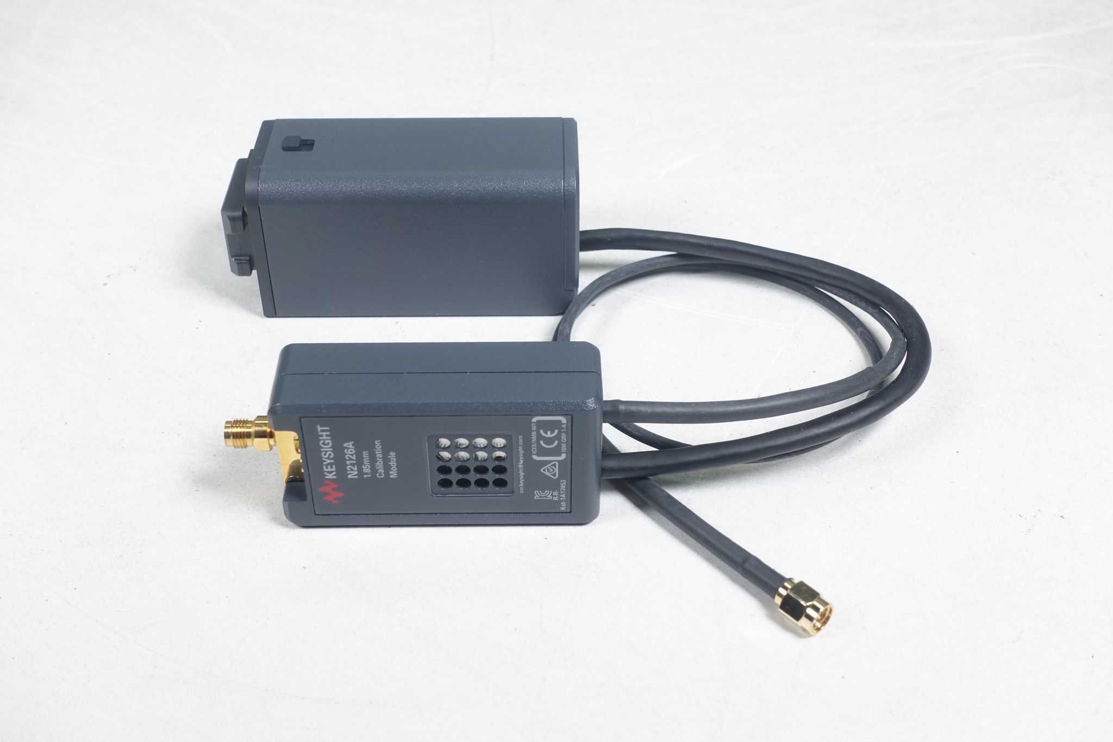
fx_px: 1422
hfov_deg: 42.7
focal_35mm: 46
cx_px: 556
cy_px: 371
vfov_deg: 29.2
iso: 125
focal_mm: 16.84
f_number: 5.6
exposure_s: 1/100
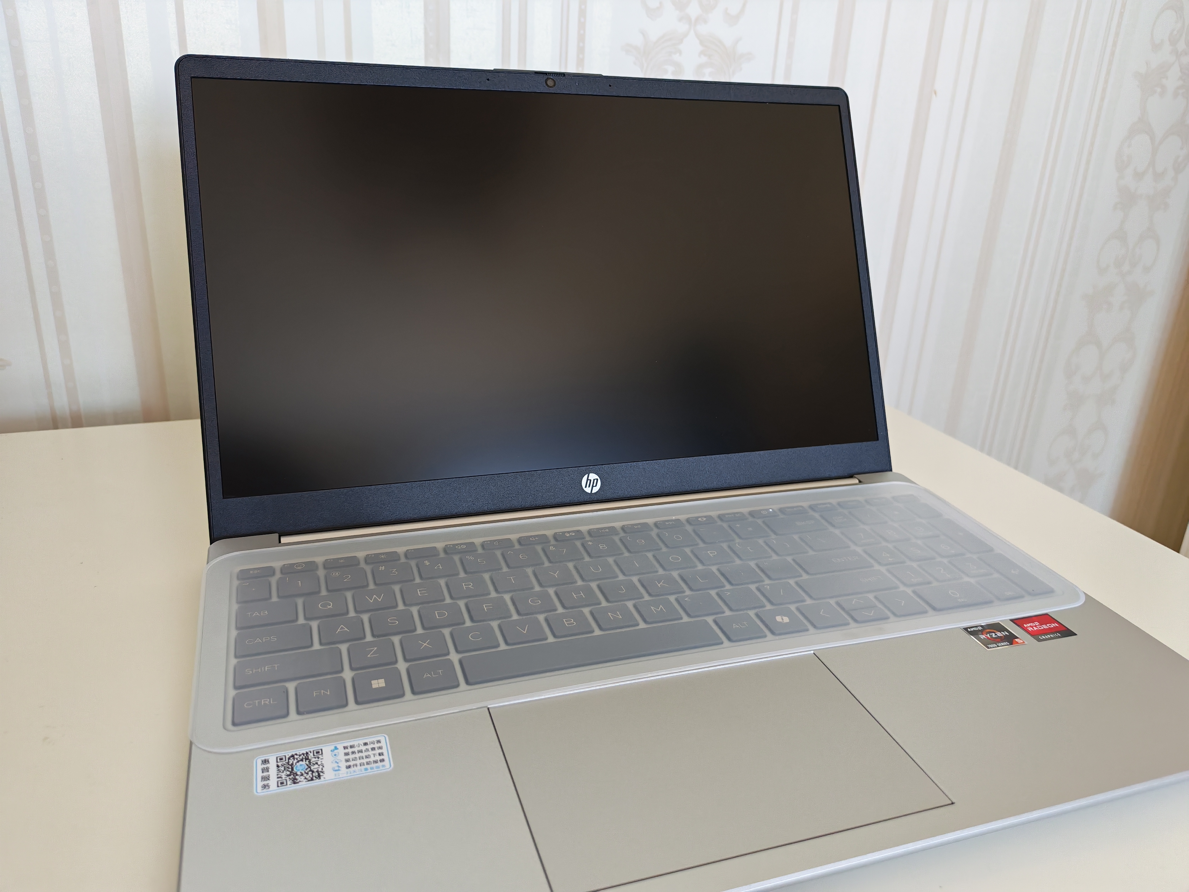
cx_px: 594
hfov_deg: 65.3
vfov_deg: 51.4
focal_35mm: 27
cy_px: 446
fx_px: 927
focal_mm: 6.12
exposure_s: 1/100
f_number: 1.9
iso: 1000
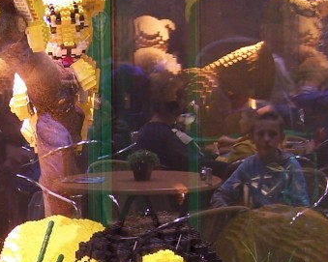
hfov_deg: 16.6
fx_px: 1087
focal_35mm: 112
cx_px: -35
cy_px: 256
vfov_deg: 13.6
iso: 80
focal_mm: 6.3
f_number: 2.8
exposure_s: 1/2
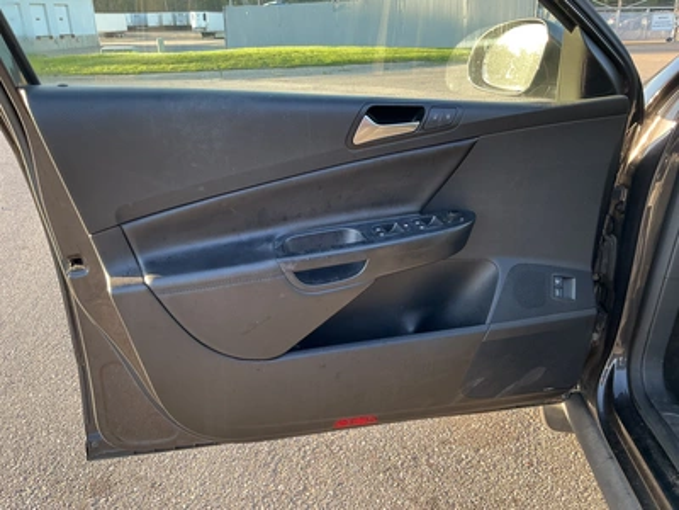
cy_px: 255
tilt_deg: -21.4
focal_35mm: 28
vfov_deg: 49.7
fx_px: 549
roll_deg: +2.0
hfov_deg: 63.4
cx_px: 340
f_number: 1.8
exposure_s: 1/122
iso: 40
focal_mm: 3
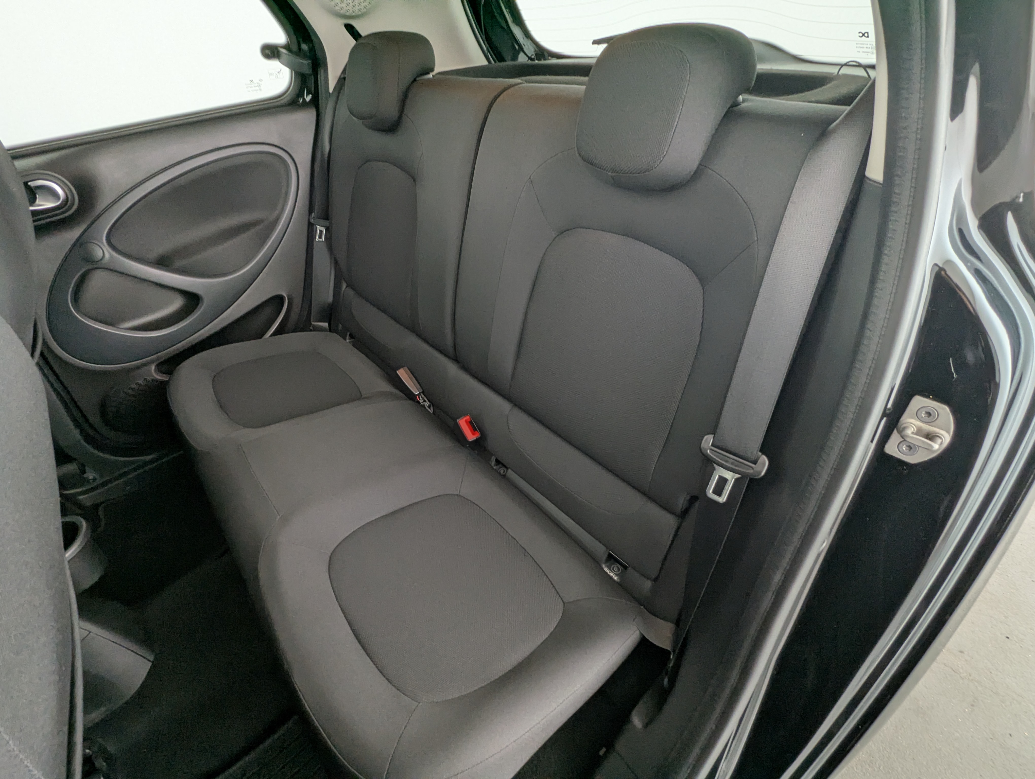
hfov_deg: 94.4
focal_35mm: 16
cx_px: 518
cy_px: 390
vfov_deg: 78.2
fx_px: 479
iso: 81
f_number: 2.2
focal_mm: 2.35
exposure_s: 1/32.3
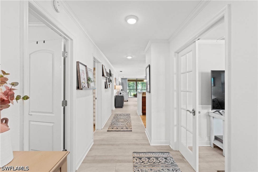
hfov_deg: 96.7
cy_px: 86
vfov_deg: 73.7
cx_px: 129
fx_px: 115
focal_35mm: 16
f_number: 13
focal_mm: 16
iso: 640
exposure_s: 1/2.5
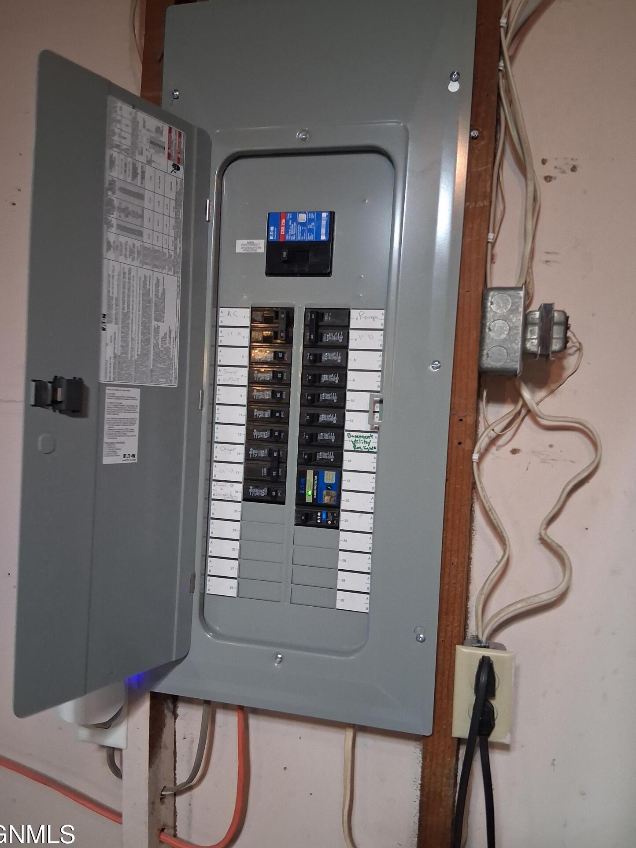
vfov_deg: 65.3
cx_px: 316
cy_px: 435
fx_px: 662
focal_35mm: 27
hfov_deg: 51.3
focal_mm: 3.98
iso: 640
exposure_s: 1/60
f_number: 1.8
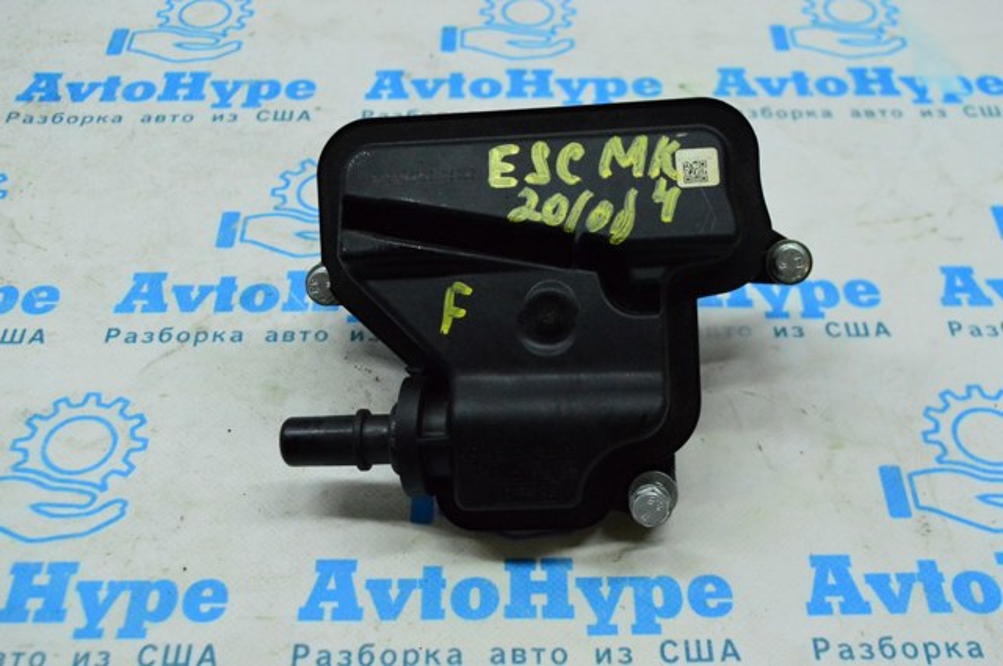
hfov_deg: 43.7
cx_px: 502
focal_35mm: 45
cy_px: 333
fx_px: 1252
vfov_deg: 29.8
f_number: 6.3
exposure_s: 1/640
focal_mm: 30
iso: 6400
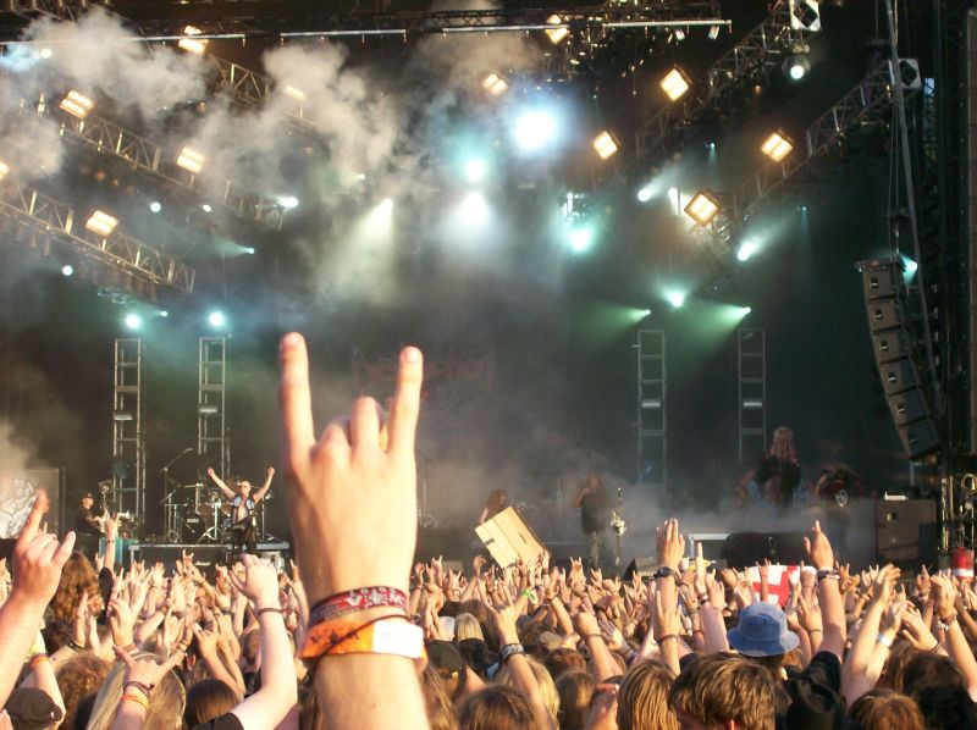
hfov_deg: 22.5
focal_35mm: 87
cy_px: 365
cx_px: 488
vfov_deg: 16.9
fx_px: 2453
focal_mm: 14.3
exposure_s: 1/199
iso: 80
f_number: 4.3
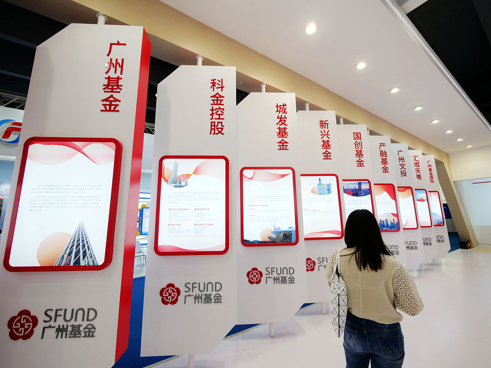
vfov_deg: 85.7
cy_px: 184
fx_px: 199
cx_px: 246
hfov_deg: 102.1
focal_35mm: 14
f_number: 4
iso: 200
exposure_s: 1/100
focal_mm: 7
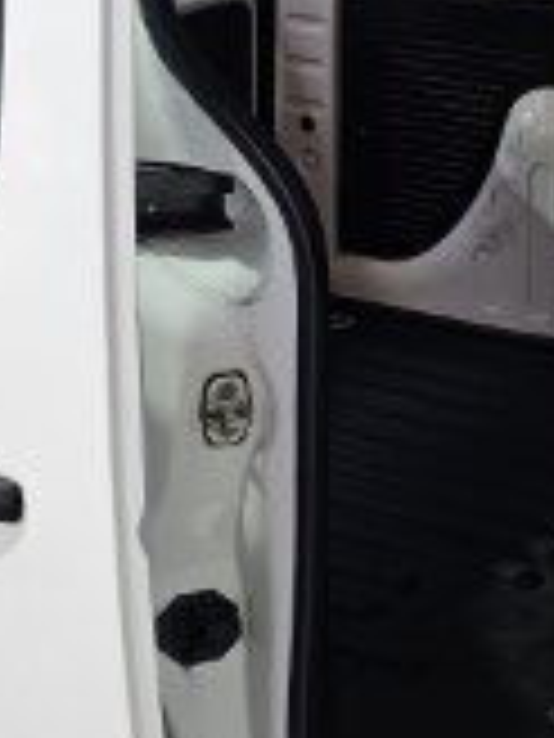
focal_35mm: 90
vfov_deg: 21.8
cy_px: 410
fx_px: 1920
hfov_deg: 16.1
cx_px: 545
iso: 160
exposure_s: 1/180
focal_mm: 6.3
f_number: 1.7
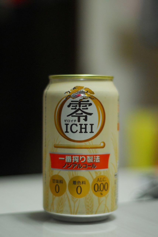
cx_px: 79
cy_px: 118
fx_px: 492
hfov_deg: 18.2
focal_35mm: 75
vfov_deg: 27.0
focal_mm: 50
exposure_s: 1/80
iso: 800
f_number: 1.8
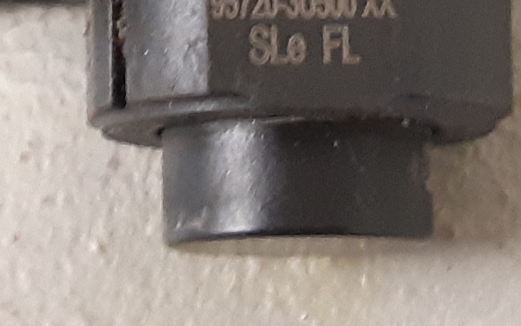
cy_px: -14
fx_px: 795
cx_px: 187
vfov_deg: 22.1
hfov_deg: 36.0
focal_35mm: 56
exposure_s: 1/25
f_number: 1.7
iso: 320
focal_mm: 3.93
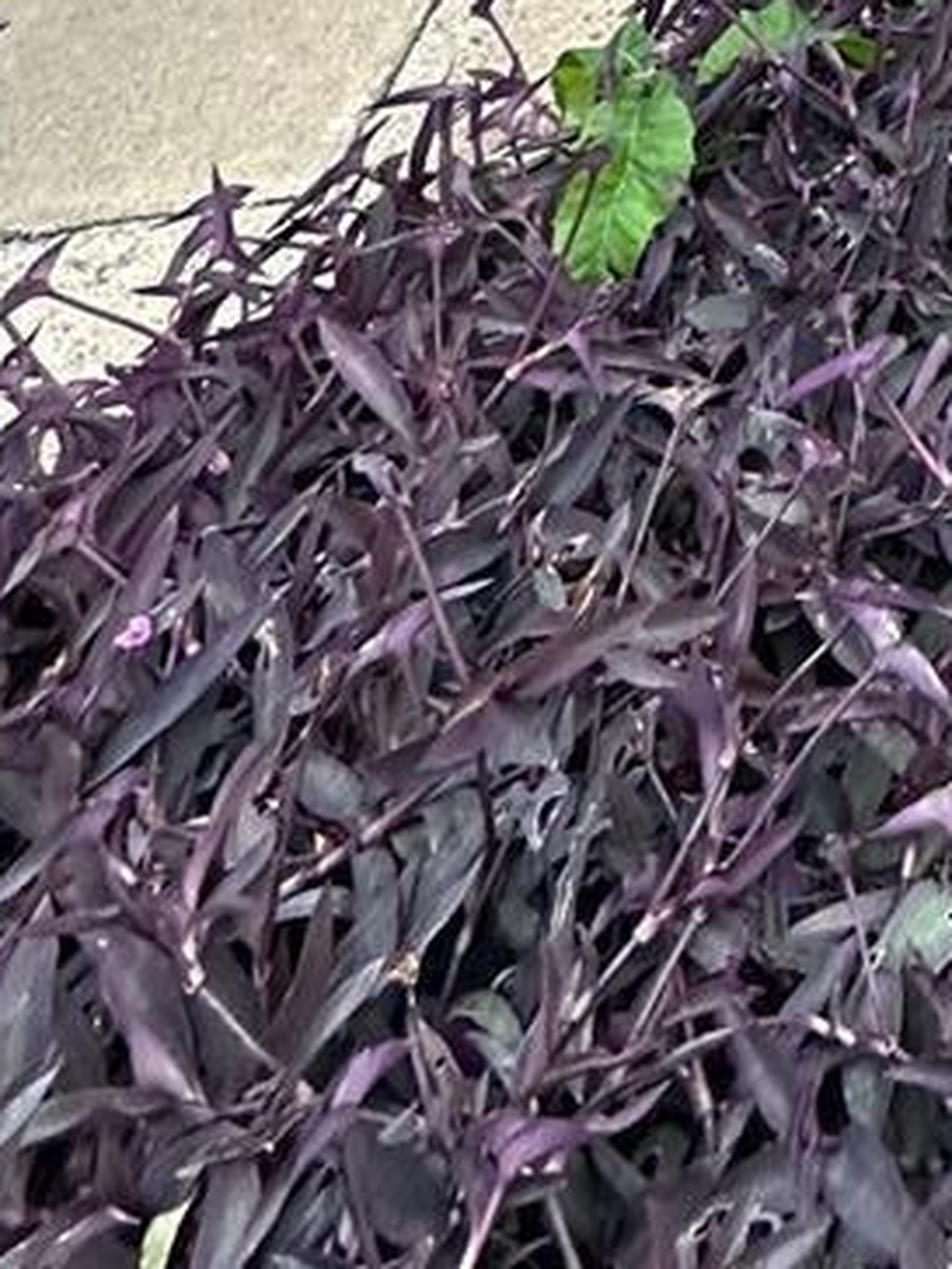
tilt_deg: -1.0
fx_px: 2163
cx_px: 1632
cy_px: -1178
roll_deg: -1.4
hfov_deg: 19.6
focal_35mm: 59
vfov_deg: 19.9
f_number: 2.2
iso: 160
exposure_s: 1/99
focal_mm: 2.22
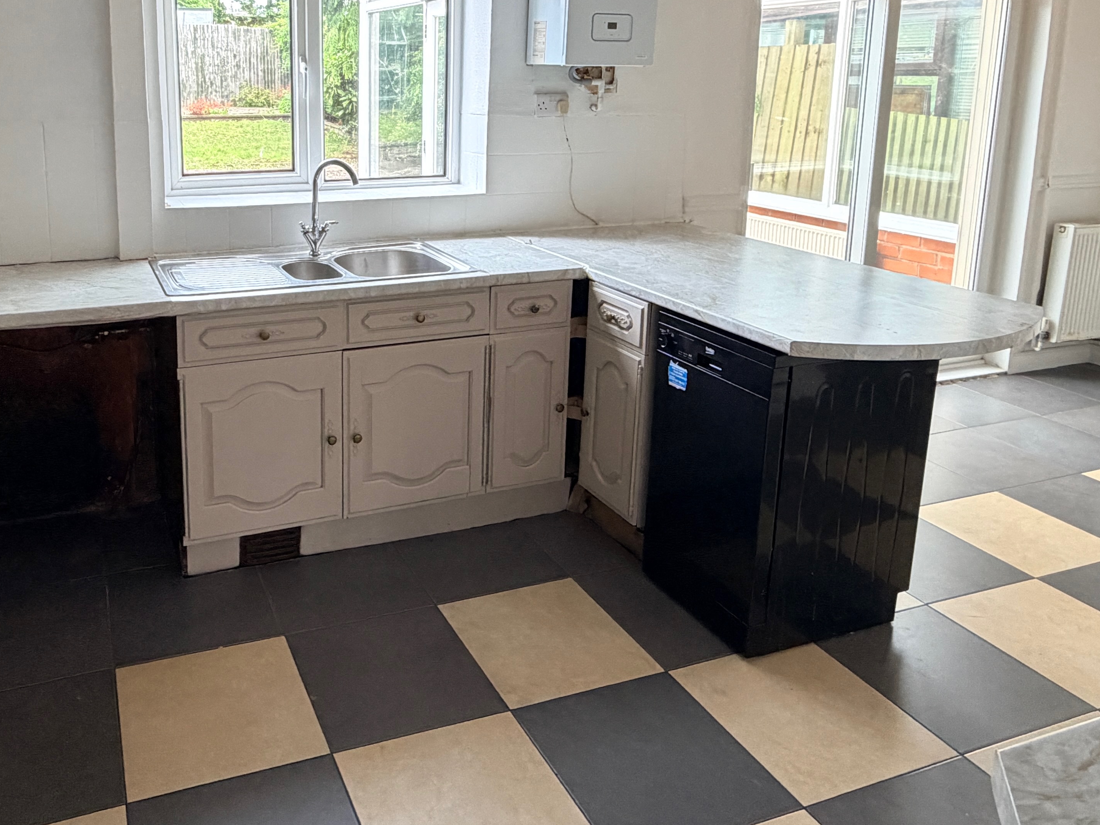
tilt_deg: -9.3
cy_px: 230
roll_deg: +0.6
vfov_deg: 48.3
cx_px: 367
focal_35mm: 28
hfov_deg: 61.9
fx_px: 890
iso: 320
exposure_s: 1/93
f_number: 2.2
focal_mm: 2.22
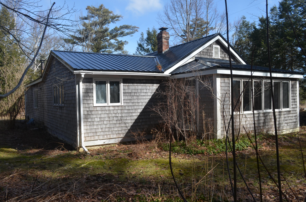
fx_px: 254
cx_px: 153
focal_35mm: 30
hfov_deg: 62.0
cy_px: 101
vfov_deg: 43.4
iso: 160
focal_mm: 20
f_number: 8
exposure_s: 1/250
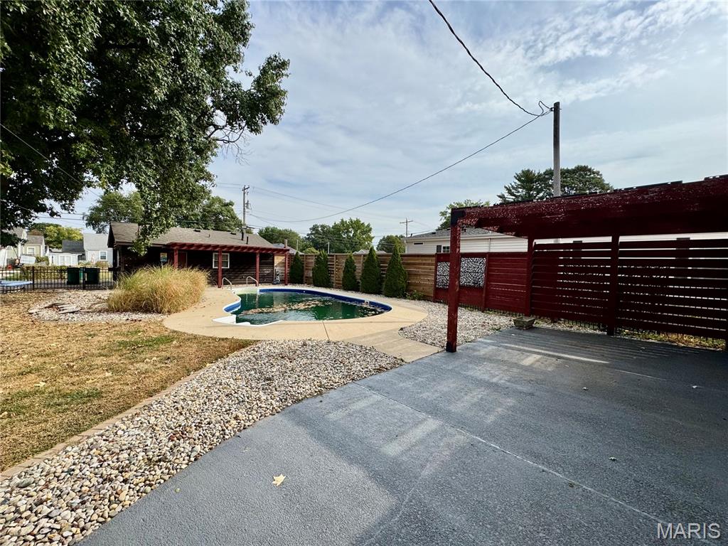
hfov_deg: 102.1
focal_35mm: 14
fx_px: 294
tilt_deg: -1.9
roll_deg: -1.6
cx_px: 364
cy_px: 273
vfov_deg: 85.7
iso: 50
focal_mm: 2.22
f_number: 2.2
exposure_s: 1/1927
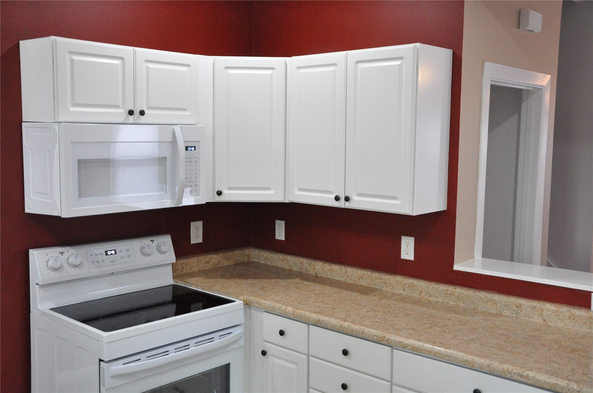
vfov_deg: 35.4
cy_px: 196
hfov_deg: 51.3
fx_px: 617
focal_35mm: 38
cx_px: 296
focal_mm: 25
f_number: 5.6
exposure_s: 1/125
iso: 3200
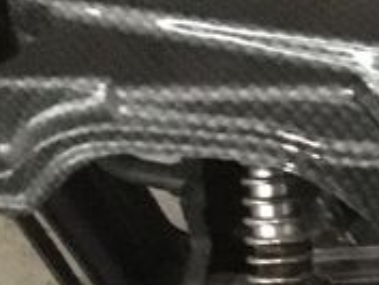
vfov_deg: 8.7
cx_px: 940
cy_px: 529
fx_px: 1797
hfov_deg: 10.3
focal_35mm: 164
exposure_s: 1/17
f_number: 2.2
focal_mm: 4.15
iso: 1250
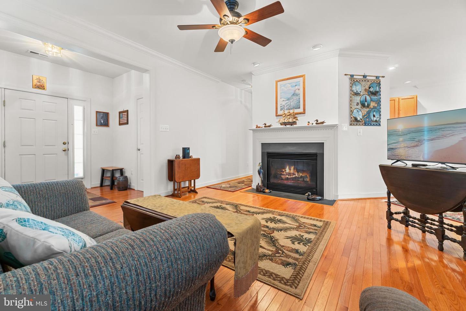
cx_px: 233
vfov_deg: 77.3
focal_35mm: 15
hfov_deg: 100.4
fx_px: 194
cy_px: 156
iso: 250
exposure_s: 2.5
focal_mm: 10
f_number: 7.1
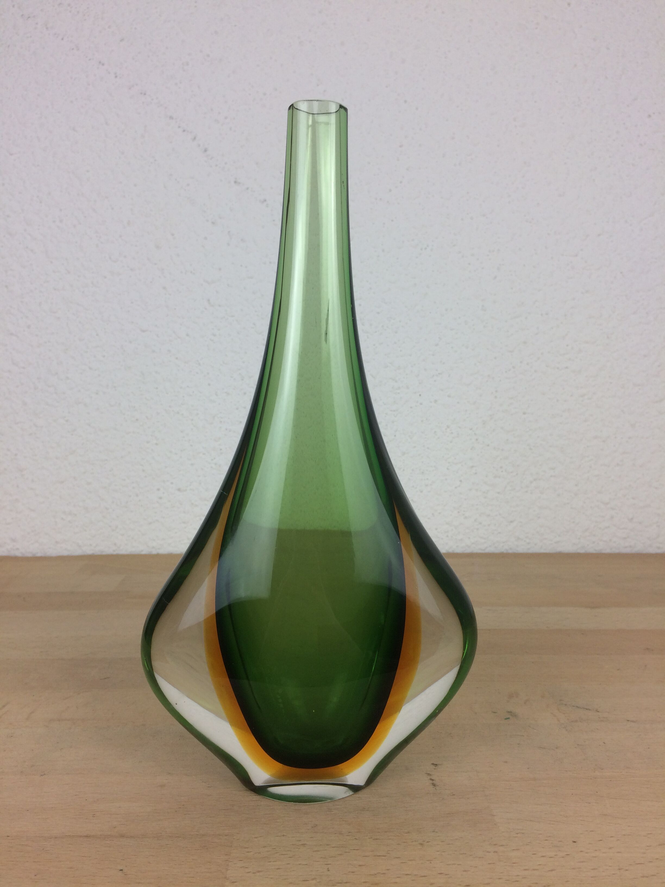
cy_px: 444
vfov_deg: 61.7
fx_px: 743
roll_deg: +0.9
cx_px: 332
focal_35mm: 29
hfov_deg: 48.2
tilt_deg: -6.2
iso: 50
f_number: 2.2
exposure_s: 1/100
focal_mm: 4.15
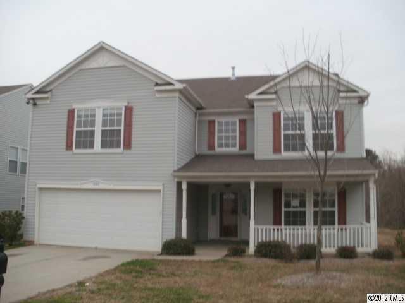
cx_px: 202
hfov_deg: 51.4
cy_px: 152
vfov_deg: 39.7
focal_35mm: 36
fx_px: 421
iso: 100
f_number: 3.5
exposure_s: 1/100
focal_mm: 6.3
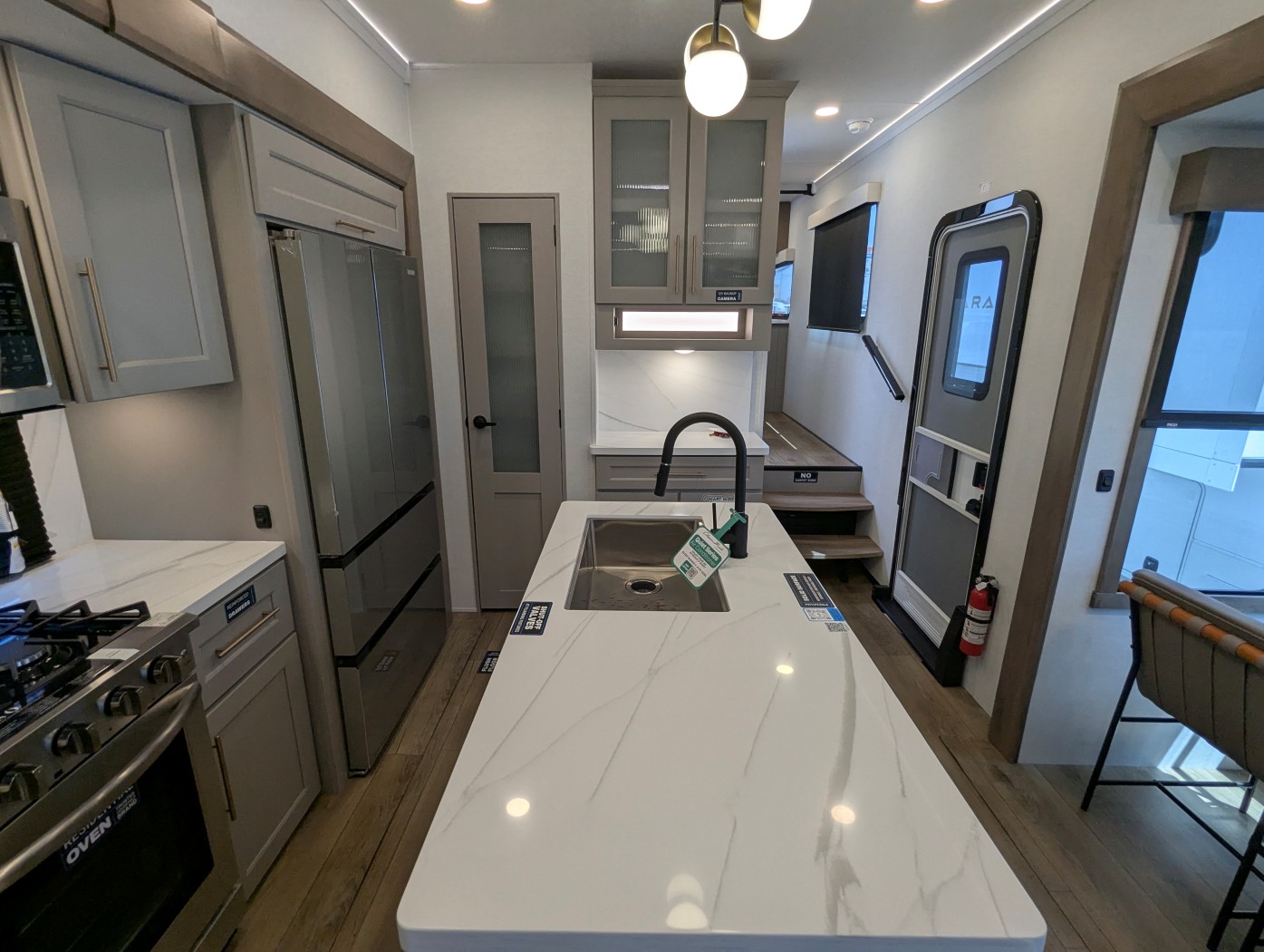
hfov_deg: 94.4
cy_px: 476
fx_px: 585
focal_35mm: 16
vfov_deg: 78.2
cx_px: 632
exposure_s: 1/174
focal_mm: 2.35
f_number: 2.2
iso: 93
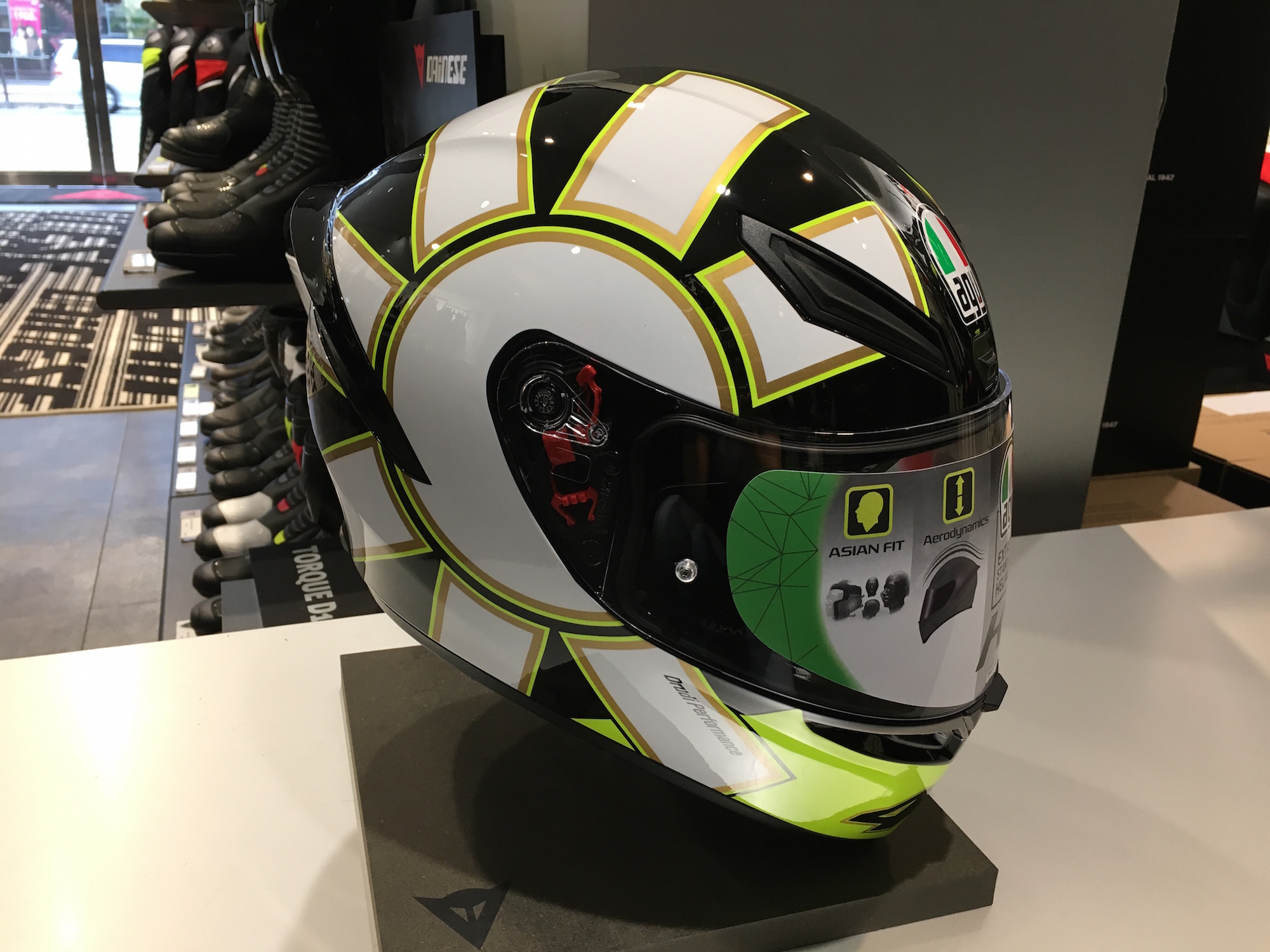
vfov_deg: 48.2
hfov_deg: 61.7
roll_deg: -2.5
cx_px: 635
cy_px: 476
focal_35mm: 29
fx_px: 1064
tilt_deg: -19.0
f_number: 2.2
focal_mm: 4.15
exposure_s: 1/30
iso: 64
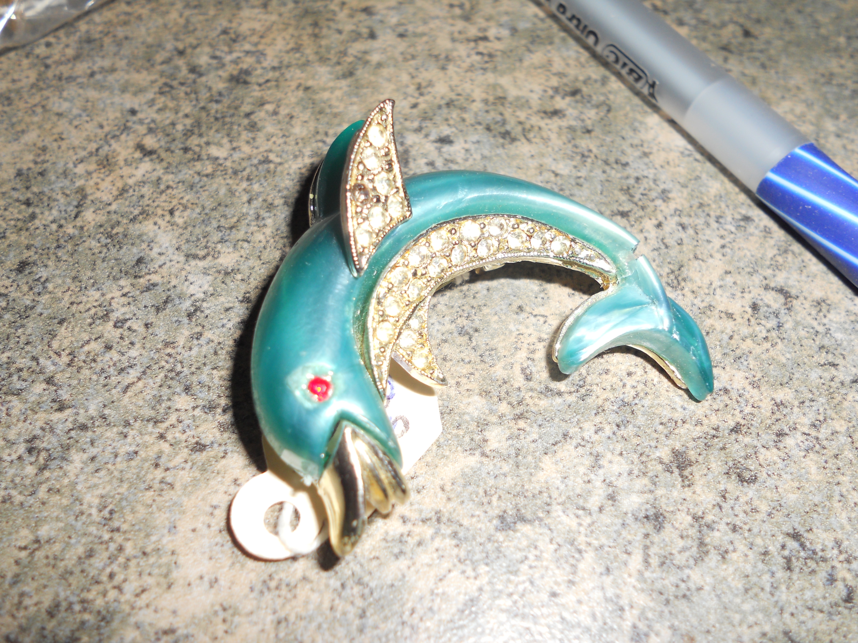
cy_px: 322
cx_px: 429
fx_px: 793
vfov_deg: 44.2
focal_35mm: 32
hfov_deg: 56.8
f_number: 8.8
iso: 80
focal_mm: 5.8
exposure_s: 1/25
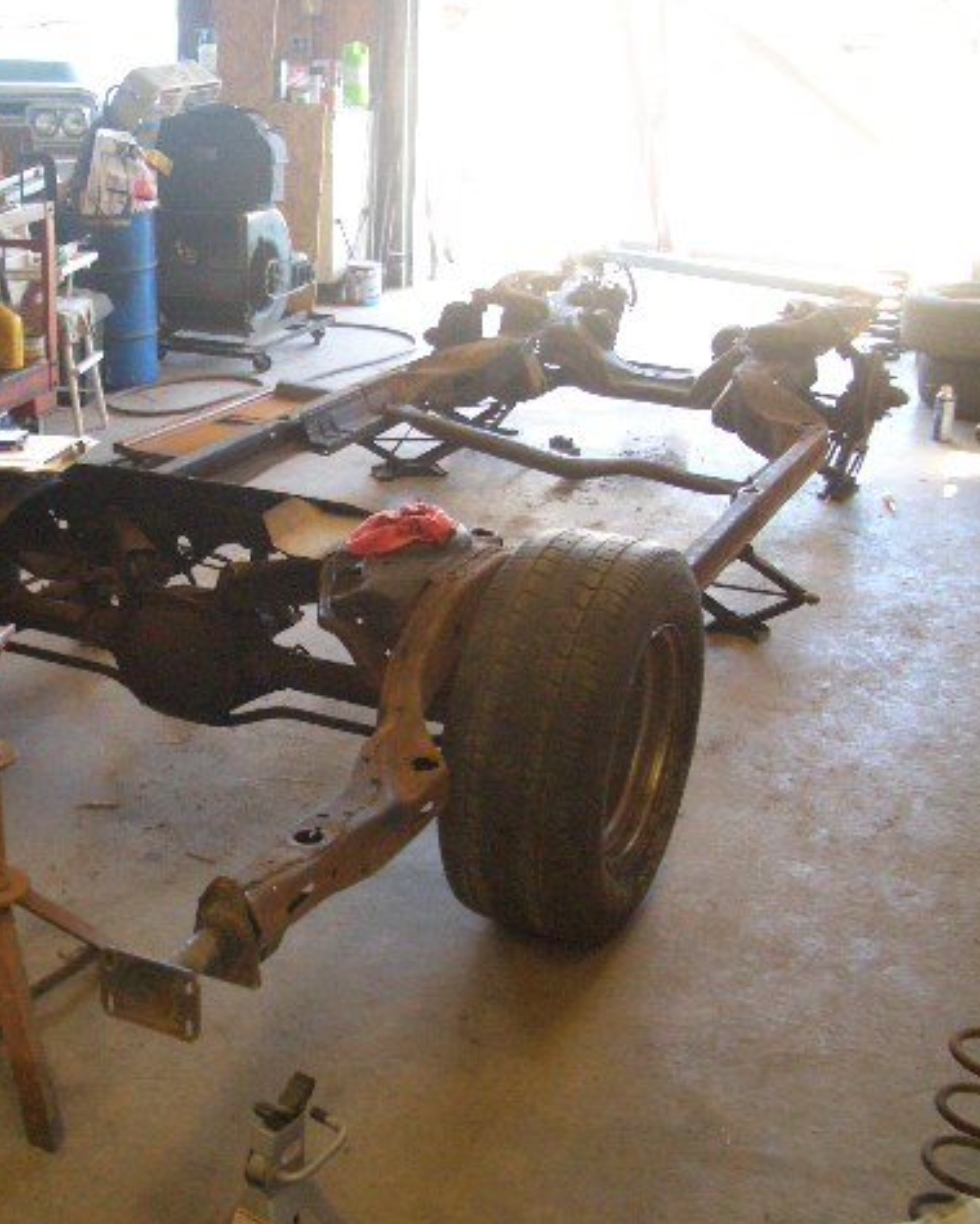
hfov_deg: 32.2
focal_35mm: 46
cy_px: 611
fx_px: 1668
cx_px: 255
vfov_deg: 40.3
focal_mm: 5.8
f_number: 2.6
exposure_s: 1/100
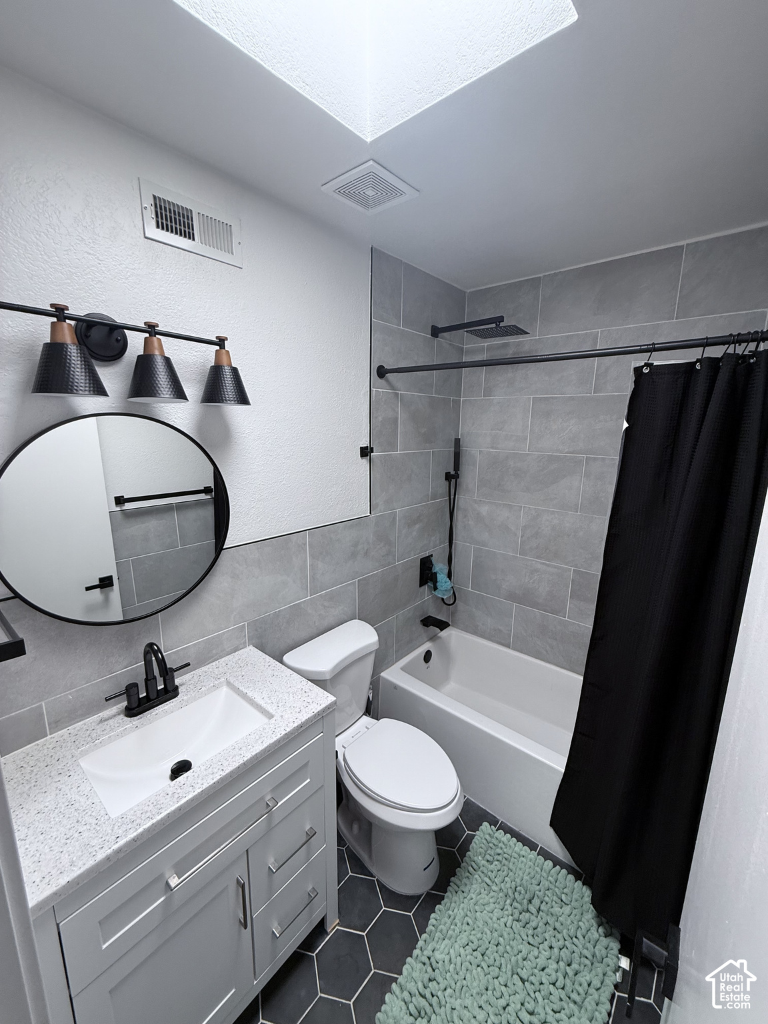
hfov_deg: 85.7
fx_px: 414
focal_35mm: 14
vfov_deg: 102.1
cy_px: 512
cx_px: 384
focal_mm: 2.22
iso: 125
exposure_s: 1/99
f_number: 2.2
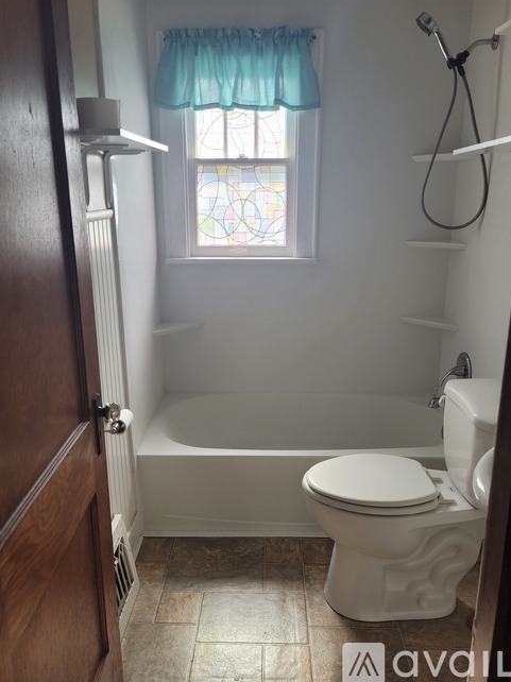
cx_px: 249
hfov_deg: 51.3
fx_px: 532
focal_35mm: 27
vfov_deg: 65.3
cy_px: 331
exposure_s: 1/119
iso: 80
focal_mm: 5.4
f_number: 1.8
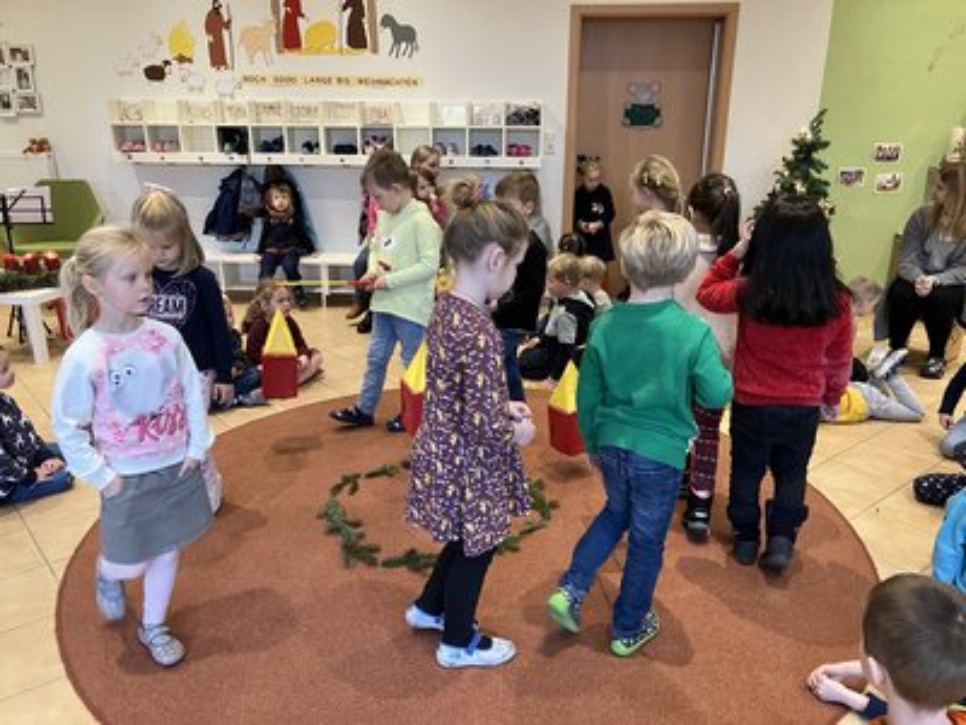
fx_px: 781
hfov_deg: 63.4
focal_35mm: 28
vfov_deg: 49.7
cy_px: 362
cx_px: 483
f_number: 1.8
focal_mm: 3.99
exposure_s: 1/50
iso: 250
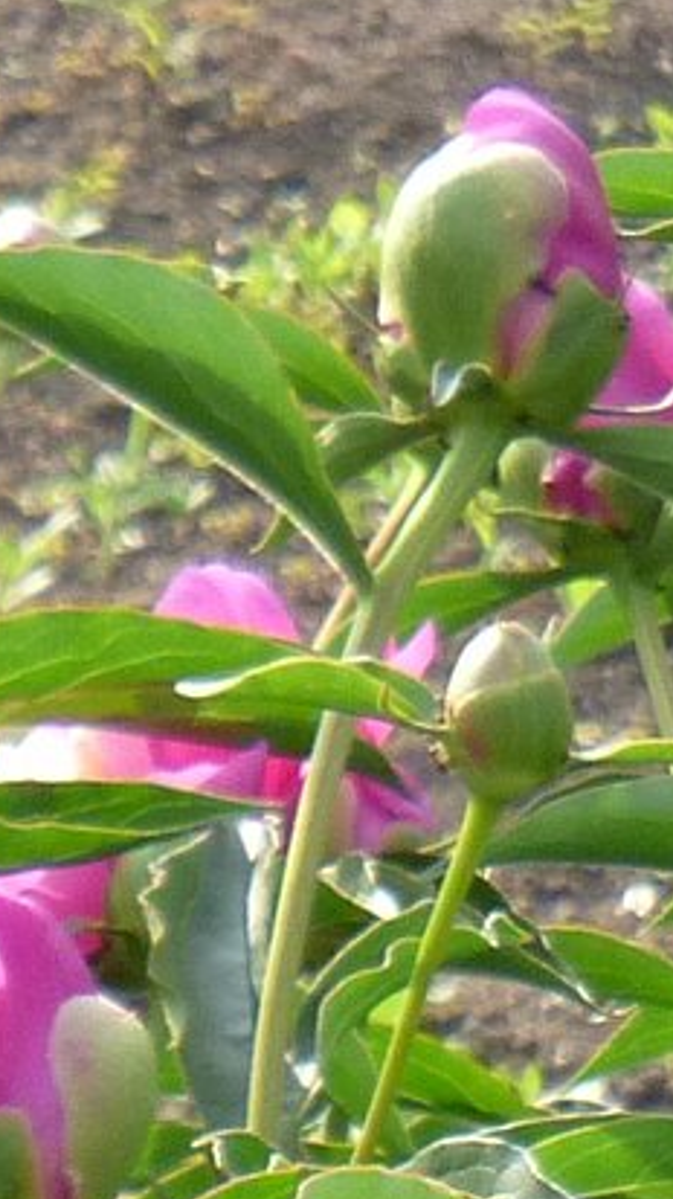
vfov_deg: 7.3
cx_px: -2266
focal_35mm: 292
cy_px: 1333
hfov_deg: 3.9
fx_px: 9273
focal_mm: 9.6
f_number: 5
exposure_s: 1/200
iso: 200
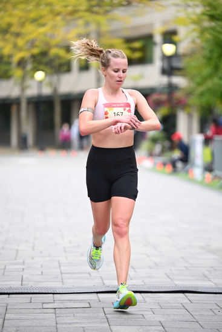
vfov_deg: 14.1
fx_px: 1340
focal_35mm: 145
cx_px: 111
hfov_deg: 9.5
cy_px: 166
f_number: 2.8
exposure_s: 1/1600
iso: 1250
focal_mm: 145
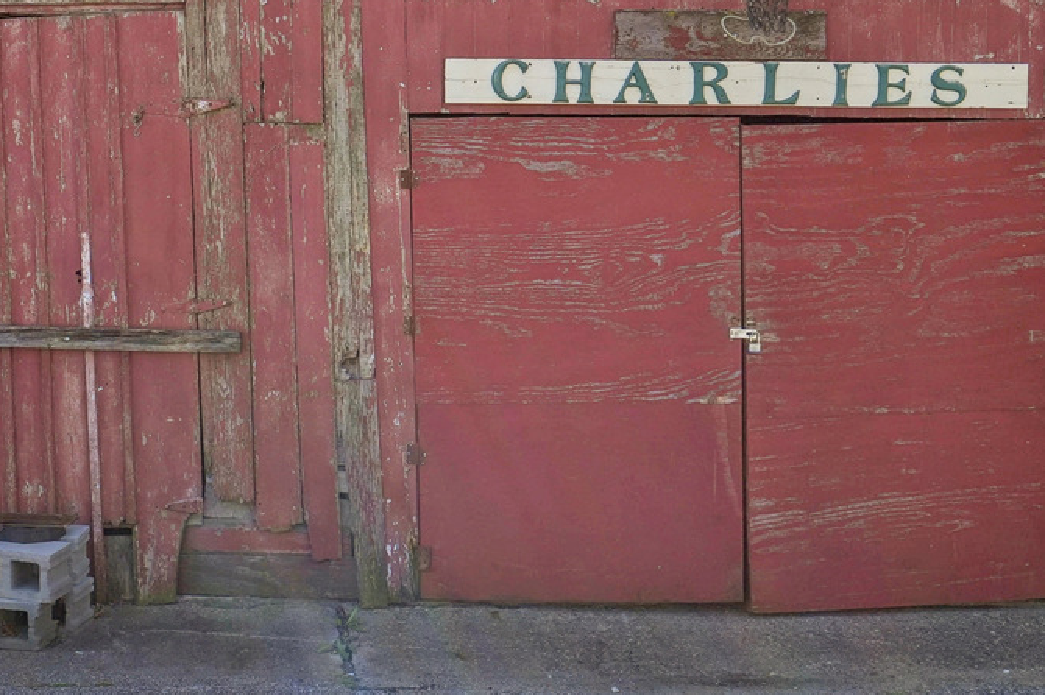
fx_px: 2176
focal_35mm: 75
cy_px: -14
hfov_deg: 26.8
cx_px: 345
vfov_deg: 17.7
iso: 400
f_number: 8
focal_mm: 31
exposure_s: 1/500
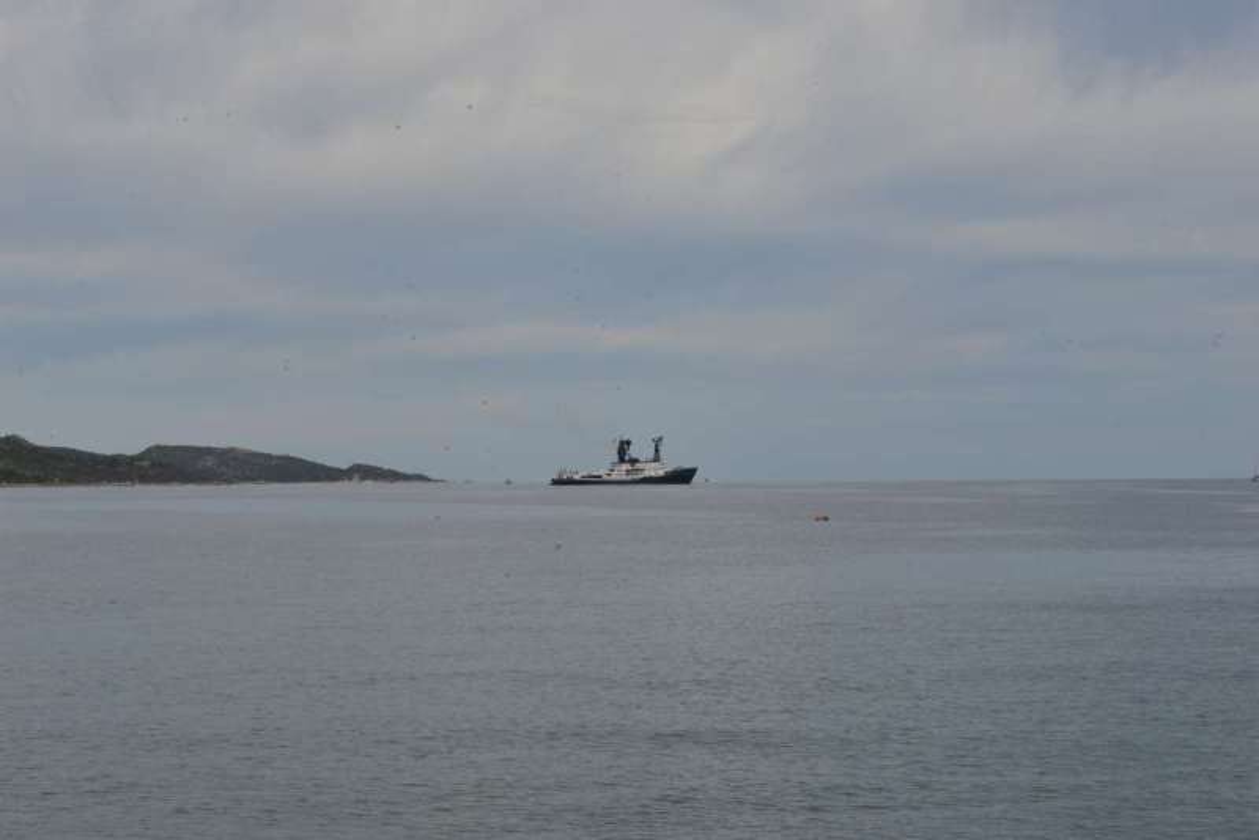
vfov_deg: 19.5
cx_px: 630
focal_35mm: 70
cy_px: 420
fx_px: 2449
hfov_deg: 28.8
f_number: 22
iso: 640
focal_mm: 70
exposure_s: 1/125
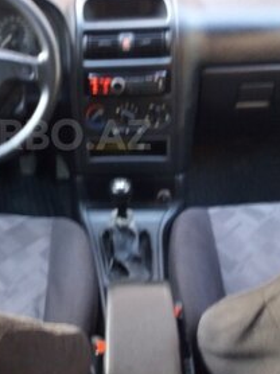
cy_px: 135
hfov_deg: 28.3
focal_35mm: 50
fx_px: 540
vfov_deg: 37.9
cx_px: 47
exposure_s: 1/17
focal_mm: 3.7
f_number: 1.9
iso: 250
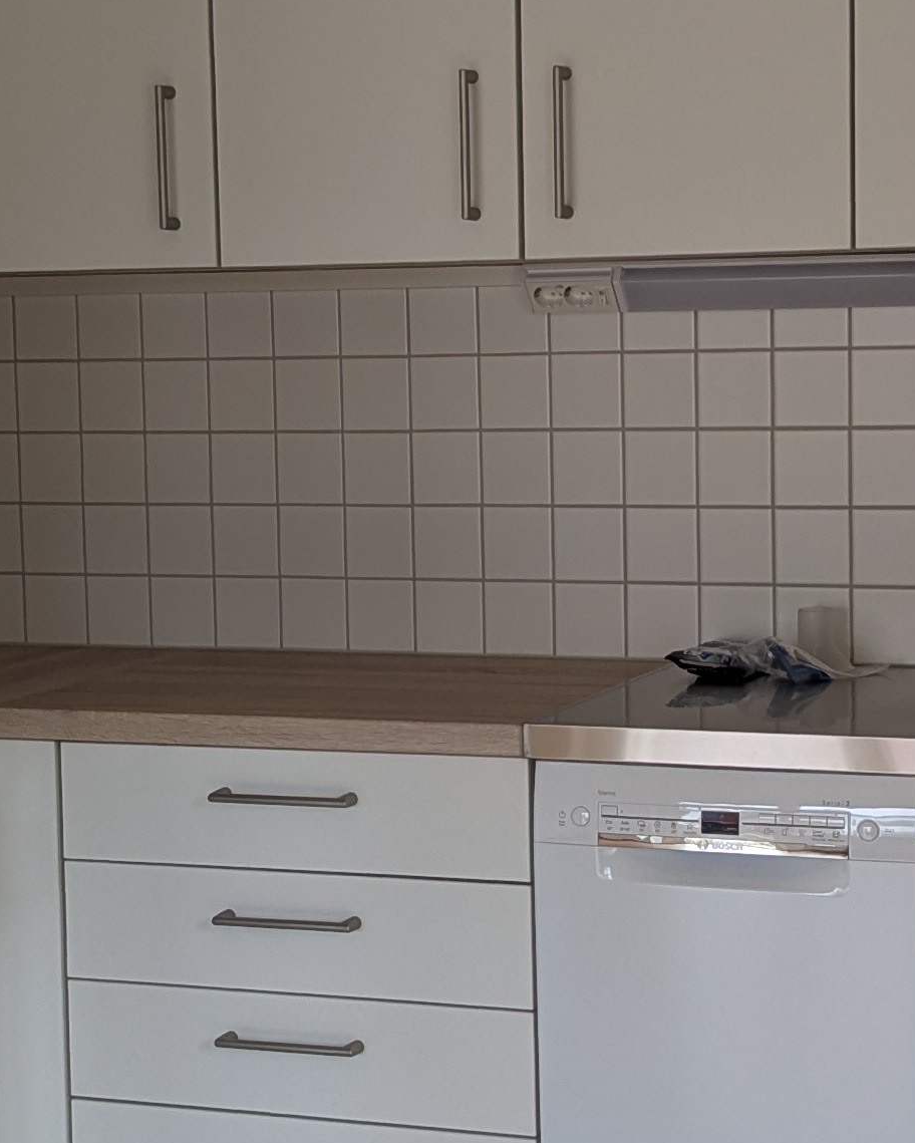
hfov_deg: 18.3
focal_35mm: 84
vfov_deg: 22.7
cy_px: 540
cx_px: 422
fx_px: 2842
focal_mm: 6.81
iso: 124
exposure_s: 1/58.5
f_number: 1.85
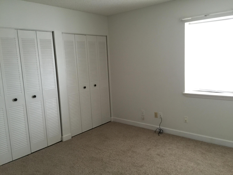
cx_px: 116
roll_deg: +2.1
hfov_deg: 61.7
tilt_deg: -8.5
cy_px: 88
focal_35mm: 29
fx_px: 195
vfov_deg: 48.2
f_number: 2.2
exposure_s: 1/4
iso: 64
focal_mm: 4.15
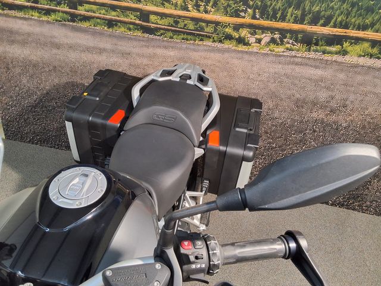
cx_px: 190
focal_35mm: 28
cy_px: 143
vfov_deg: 49.7
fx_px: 308
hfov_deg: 63.4
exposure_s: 1/50
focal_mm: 2.91
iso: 200
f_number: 1.9
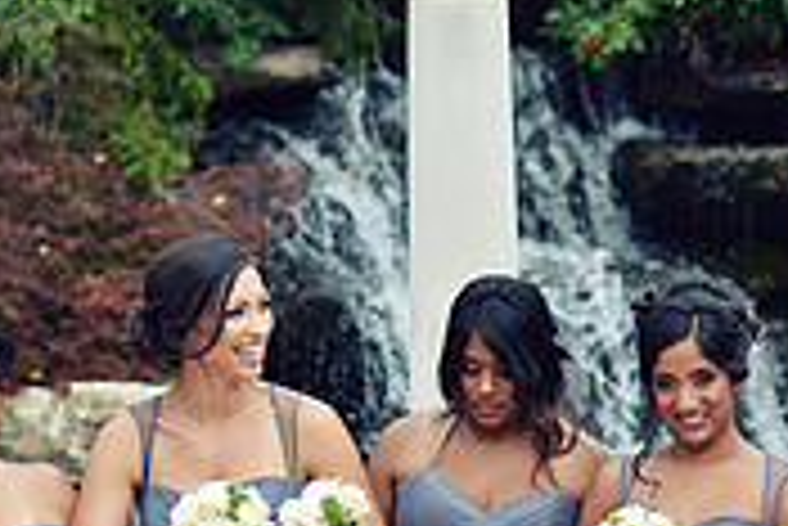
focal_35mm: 281
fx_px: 6156
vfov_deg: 4.9
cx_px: 856
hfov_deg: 7.3
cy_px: 602
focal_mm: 85
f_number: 2.8
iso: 250
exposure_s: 1/1000
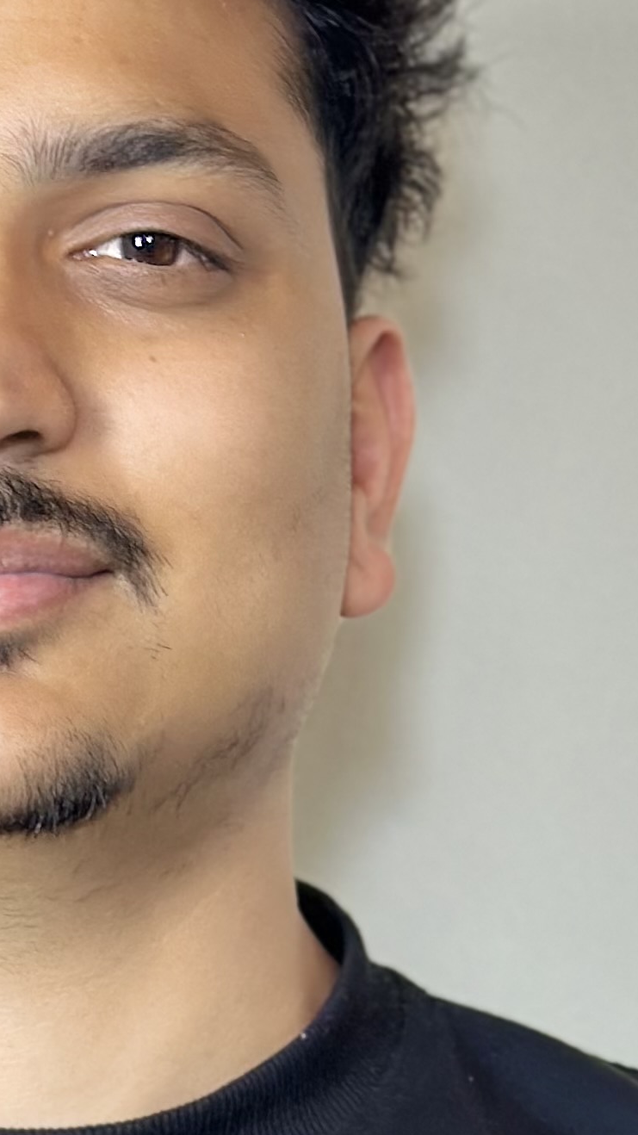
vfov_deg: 13.4
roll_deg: -0.5
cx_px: 17
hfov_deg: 7.6
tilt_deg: +6.3
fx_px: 4814
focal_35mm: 160
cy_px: 716
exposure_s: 1/100
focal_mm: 6.86
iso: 100
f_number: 1.78
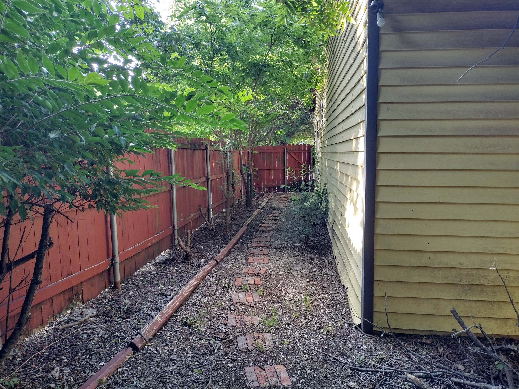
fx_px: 405
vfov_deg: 51.4
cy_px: 194
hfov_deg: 65.3
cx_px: 260
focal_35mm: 27
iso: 198
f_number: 1.7
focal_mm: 4.71
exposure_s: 1/120
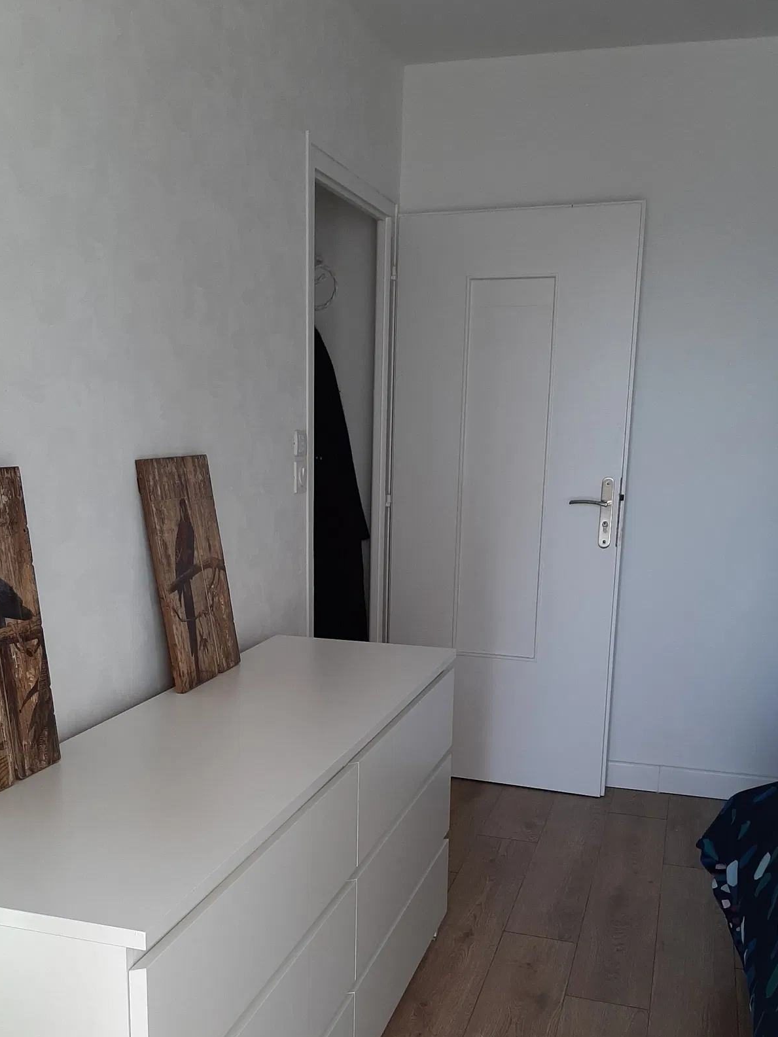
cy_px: 670
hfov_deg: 40.6
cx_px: 328
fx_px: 1049
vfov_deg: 51.9
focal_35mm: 35
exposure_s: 1/120
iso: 64
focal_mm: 3.93
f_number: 1.7
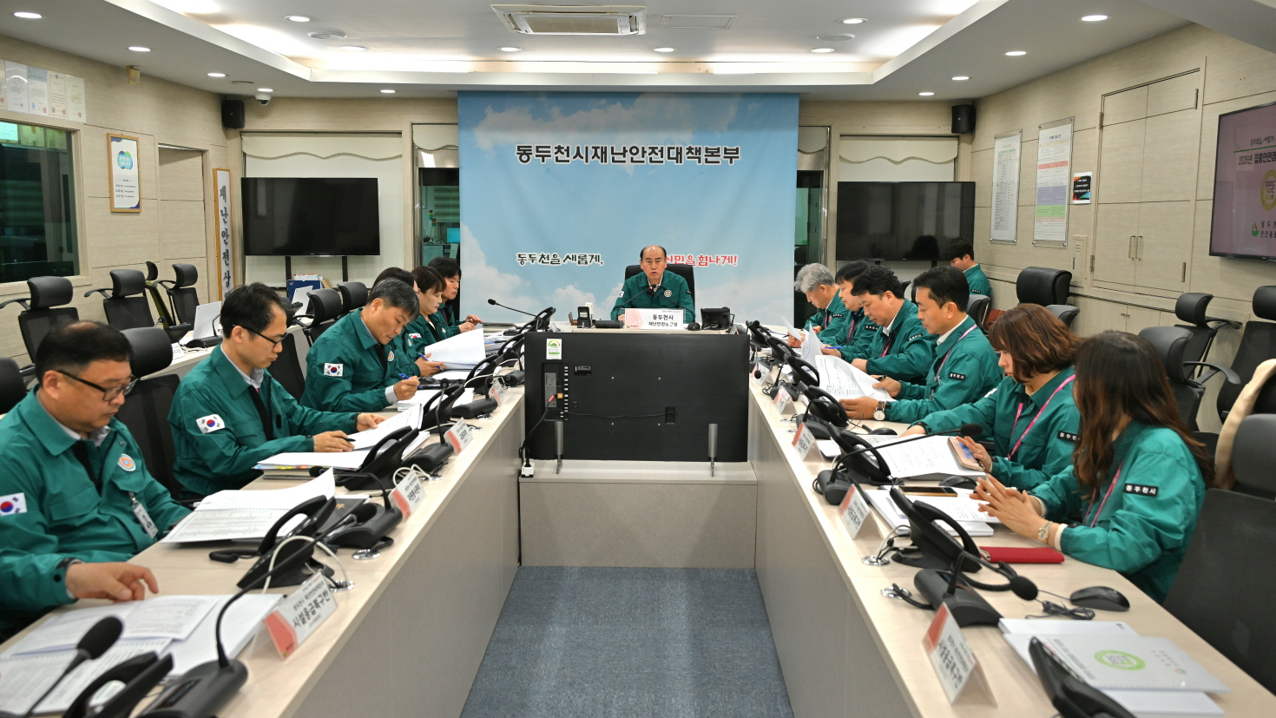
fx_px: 1049
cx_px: 648
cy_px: 346
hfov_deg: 62.6
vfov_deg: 37.8
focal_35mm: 31
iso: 500
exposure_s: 1/100
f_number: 5
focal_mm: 29
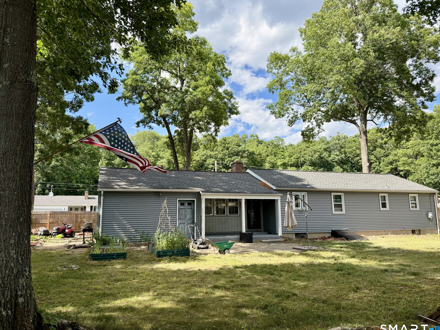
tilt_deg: +6.4
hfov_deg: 69.4
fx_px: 318
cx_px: 219
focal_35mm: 25
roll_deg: +1.8
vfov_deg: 54.9
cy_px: 165
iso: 100
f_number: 1.78
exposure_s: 1/2611
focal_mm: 6.76
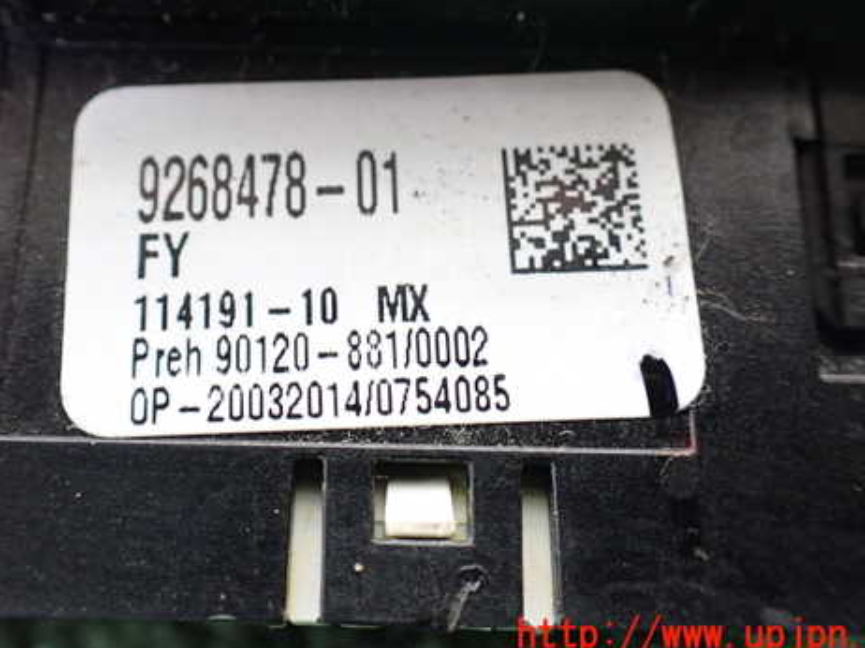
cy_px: 238
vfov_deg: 36.5
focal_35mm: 39
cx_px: 378
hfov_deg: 47.8
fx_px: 974
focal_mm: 5.4
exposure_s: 1/80
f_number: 2.3
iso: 800
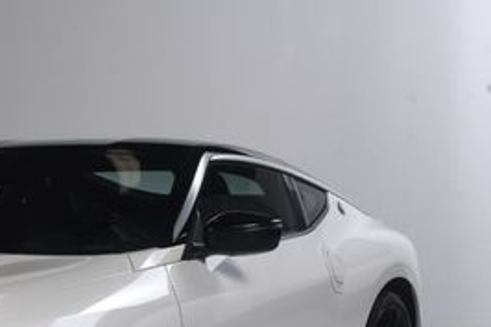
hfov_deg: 20.6
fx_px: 1281
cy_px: 379
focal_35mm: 94
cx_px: -55
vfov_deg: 14.1
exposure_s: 1/160
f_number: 14
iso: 100
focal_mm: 26
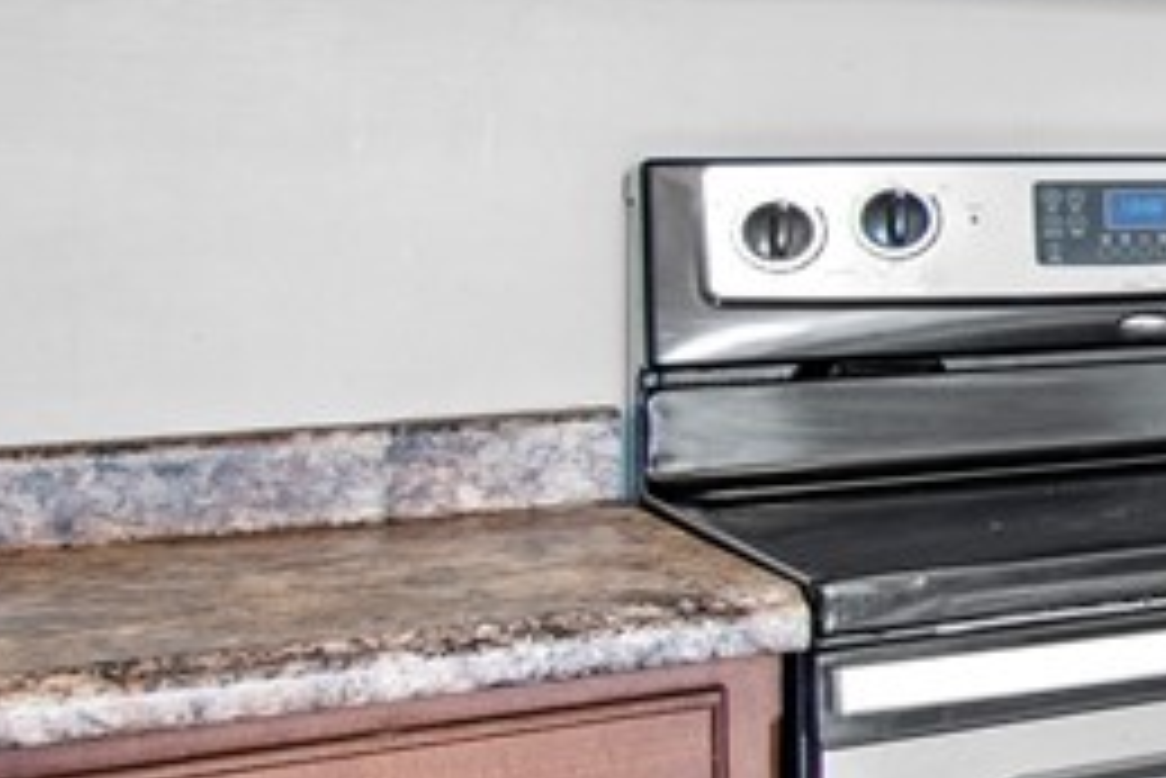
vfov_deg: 19.5
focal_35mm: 69
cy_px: 157
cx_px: 2373
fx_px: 2239
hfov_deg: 18.3
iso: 250
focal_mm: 11
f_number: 7.1
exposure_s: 2.5
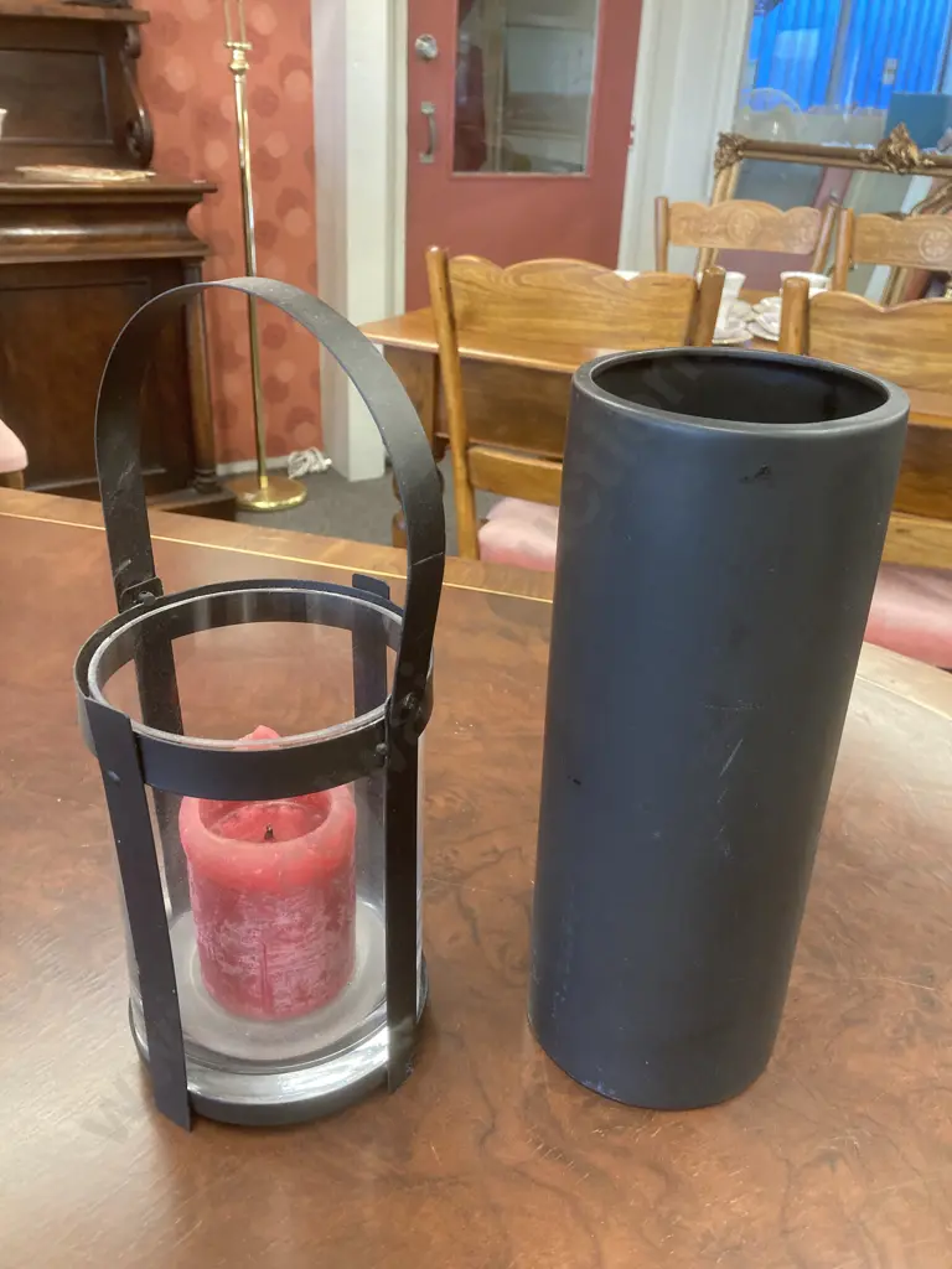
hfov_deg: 49.7
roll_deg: -4.5
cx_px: 476
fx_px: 1027
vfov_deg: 63.4
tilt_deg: -26.0
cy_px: 634
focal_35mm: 28
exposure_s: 1/50
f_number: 1.8
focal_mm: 3.99
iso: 160
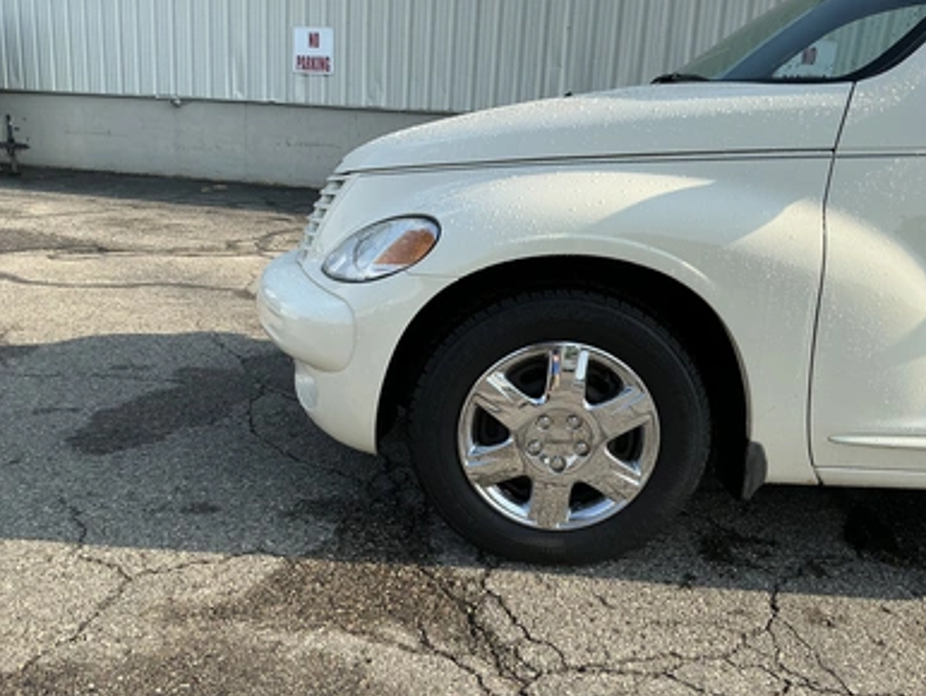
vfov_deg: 48.3
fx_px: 776
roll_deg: -3.5
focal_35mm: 29
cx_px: 458
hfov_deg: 61.6
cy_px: 341
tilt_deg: -12.7
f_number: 1.8
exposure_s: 1/829
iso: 25
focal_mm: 3
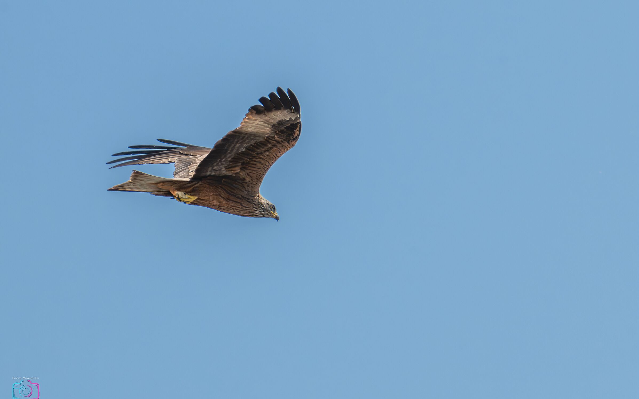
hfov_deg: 6.6
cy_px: 197
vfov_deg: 4.1
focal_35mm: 317
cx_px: 320
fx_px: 5520
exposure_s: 1/4000
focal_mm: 310
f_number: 9
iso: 640
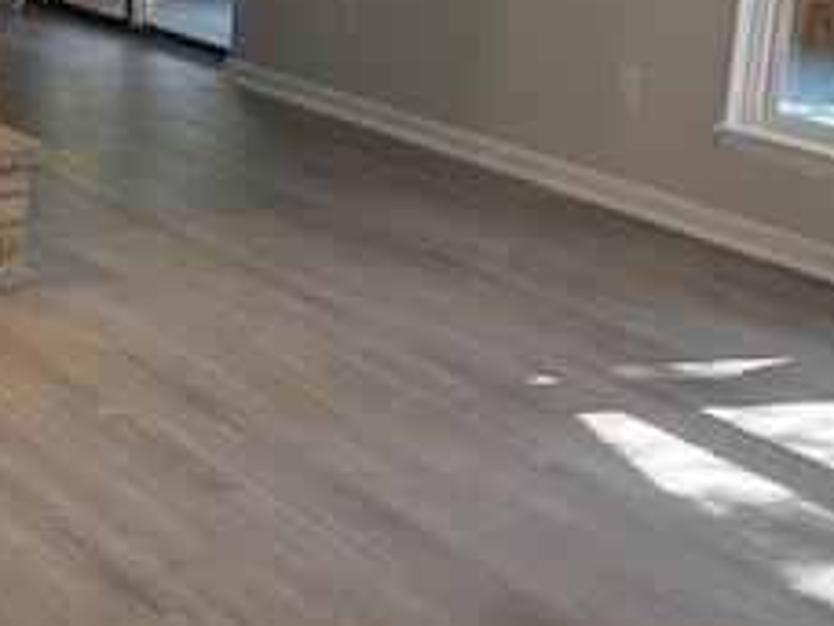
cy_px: 92
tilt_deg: -10.7
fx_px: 1759
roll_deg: -4.1
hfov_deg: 26.4
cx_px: 216
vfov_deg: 19.9
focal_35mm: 73
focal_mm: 5.96
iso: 80
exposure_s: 1/60
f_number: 1.6
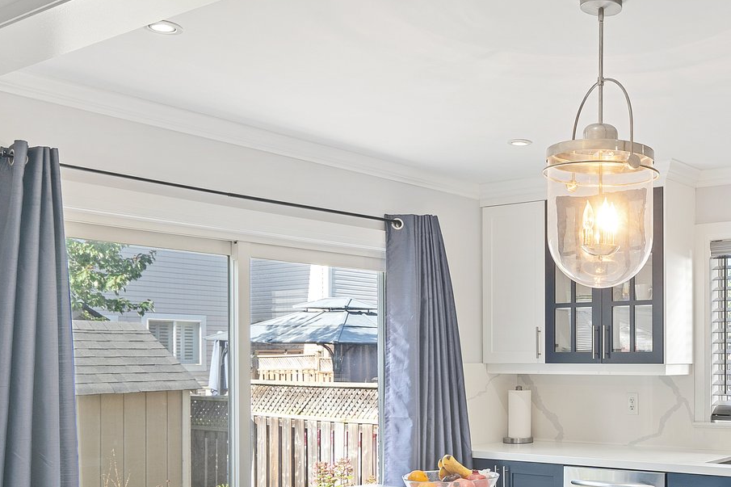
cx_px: 666
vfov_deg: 30.6
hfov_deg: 41.6
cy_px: 372
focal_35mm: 43
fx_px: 873
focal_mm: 19
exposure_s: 1/6
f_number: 7.1
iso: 320
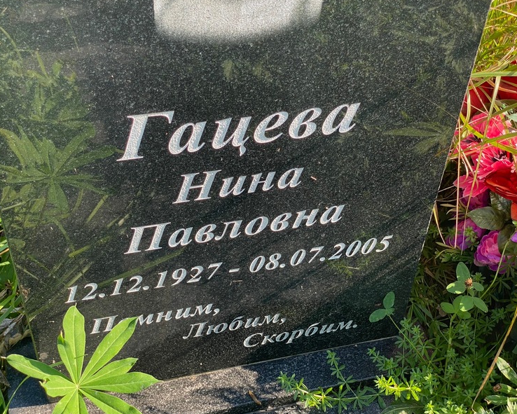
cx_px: 274
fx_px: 842
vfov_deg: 27.6
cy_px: 207
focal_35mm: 55
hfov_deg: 34.1
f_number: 2
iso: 20
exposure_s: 1/243
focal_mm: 6
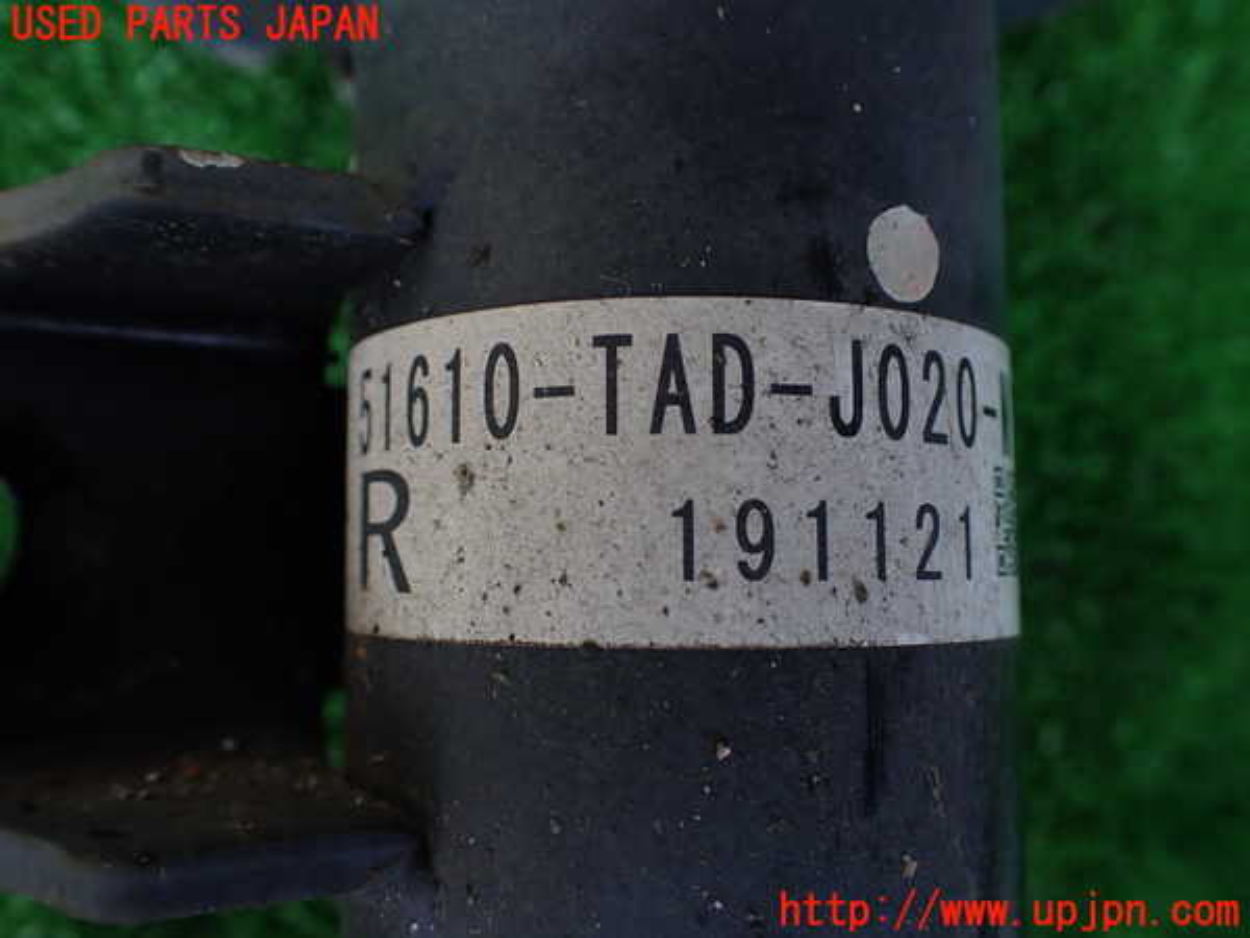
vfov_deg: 46.8
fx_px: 1083
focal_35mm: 30
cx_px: 625
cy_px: 469
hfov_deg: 60.0
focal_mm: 5.4
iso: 100
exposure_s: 1/160
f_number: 2.3
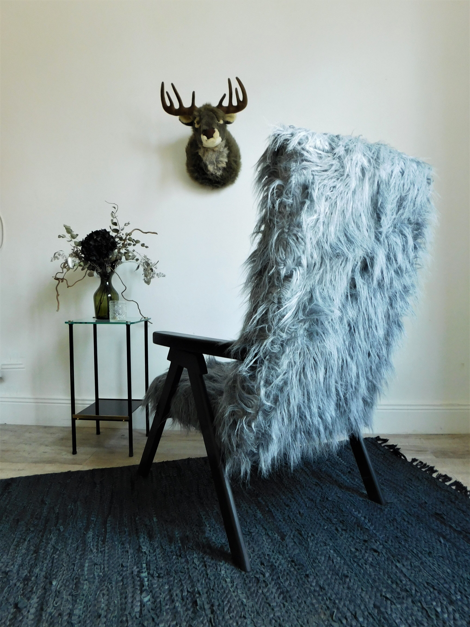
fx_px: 416
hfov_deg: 58.9
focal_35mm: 23
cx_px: 235
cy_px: 314
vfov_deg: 73.9
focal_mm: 4
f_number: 3
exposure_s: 1/6
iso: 125
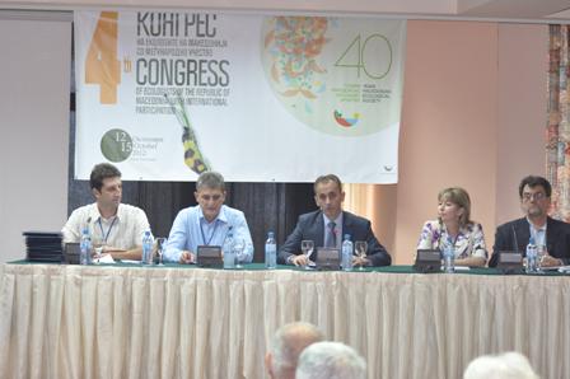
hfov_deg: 19.5
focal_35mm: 105
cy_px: 190
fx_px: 1661
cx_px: 285
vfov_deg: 13.0
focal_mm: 70
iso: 640
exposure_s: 1/60
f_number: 4
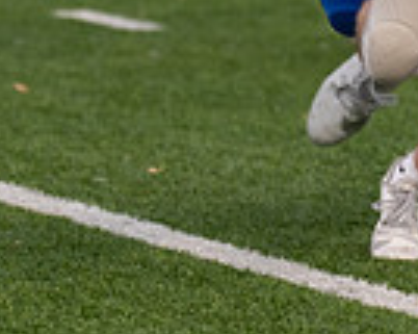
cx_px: -65
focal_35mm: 753
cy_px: -252
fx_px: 9309
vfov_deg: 2.1
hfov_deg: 2.6
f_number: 2.8
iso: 500
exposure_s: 1/1250
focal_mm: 132
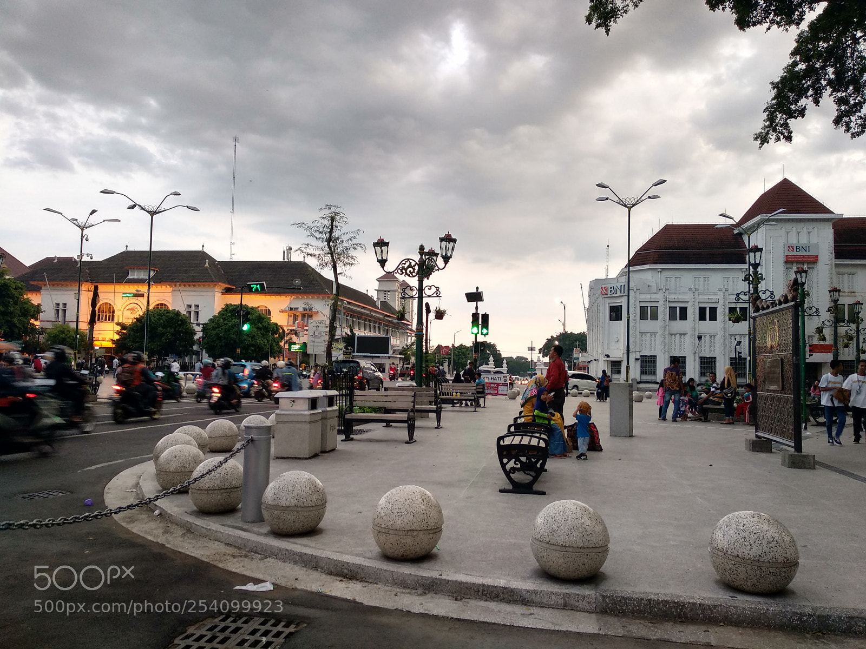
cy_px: 324
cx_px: 433
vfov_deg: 53.1
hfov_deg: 67.3
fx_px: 650
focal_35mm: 26
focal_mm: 3.81
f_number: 2.2
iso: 250
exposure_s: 1/50
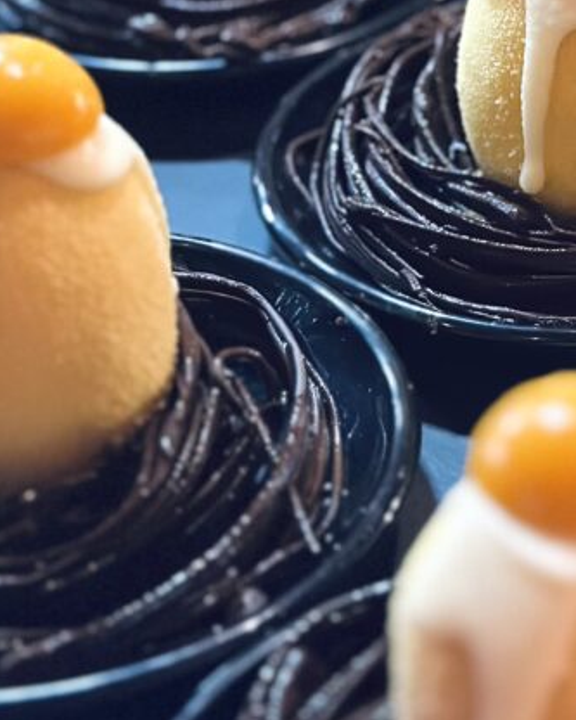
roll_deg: -1.9
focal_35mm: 116
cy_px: 43
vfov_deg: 16.3
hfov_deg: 13.0
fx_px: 2471
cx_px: 635
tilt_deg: -28.3
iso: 800
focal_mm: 6.86
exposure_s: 1/30
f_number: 1.78
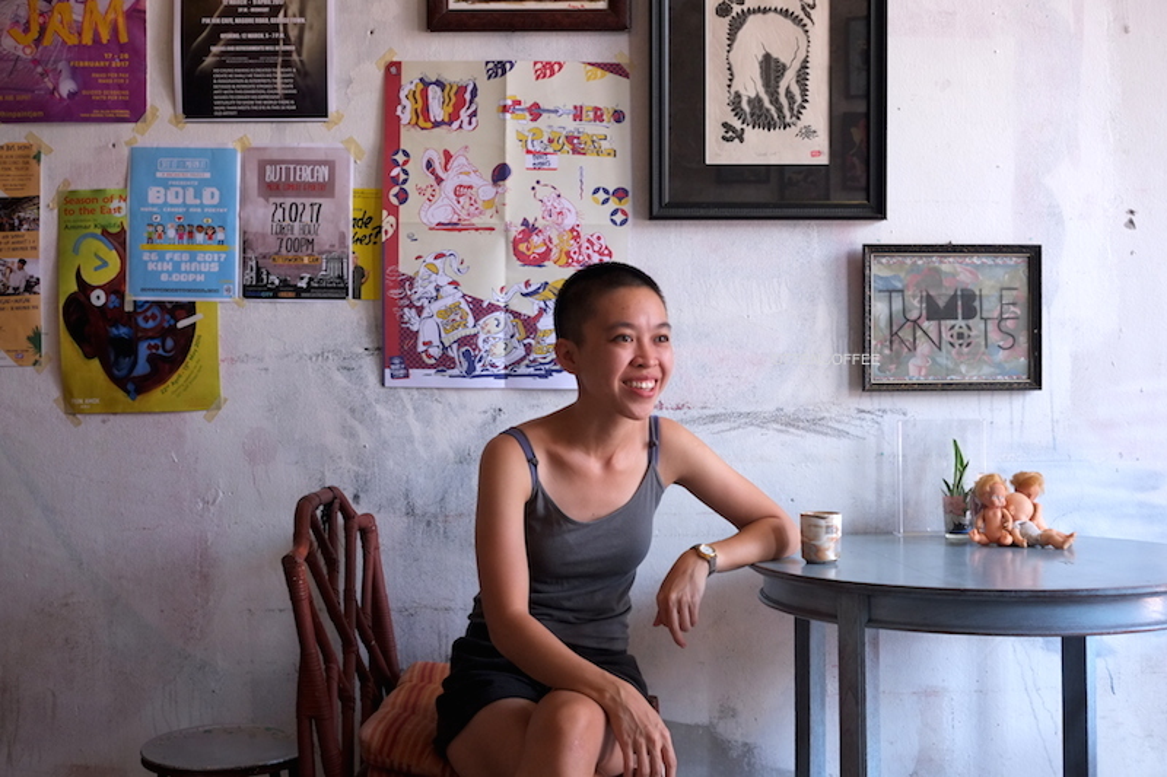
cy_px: 388
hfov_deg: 47.4
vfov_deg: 32.6
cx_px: 584
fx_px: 1329
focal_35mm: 41
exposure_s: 1/125
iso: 1250
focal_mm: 27
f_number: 4.5
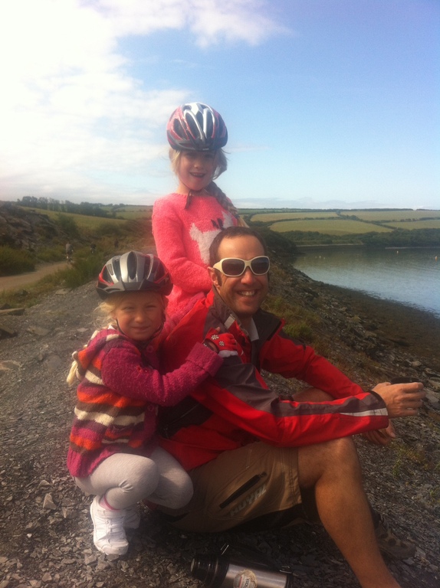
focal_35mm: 35
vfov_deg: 52.7
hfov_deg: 40.6
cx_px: 220
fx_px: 594
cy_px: 294
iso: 80
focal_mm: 3.85
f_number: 2.8
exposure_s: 1/914
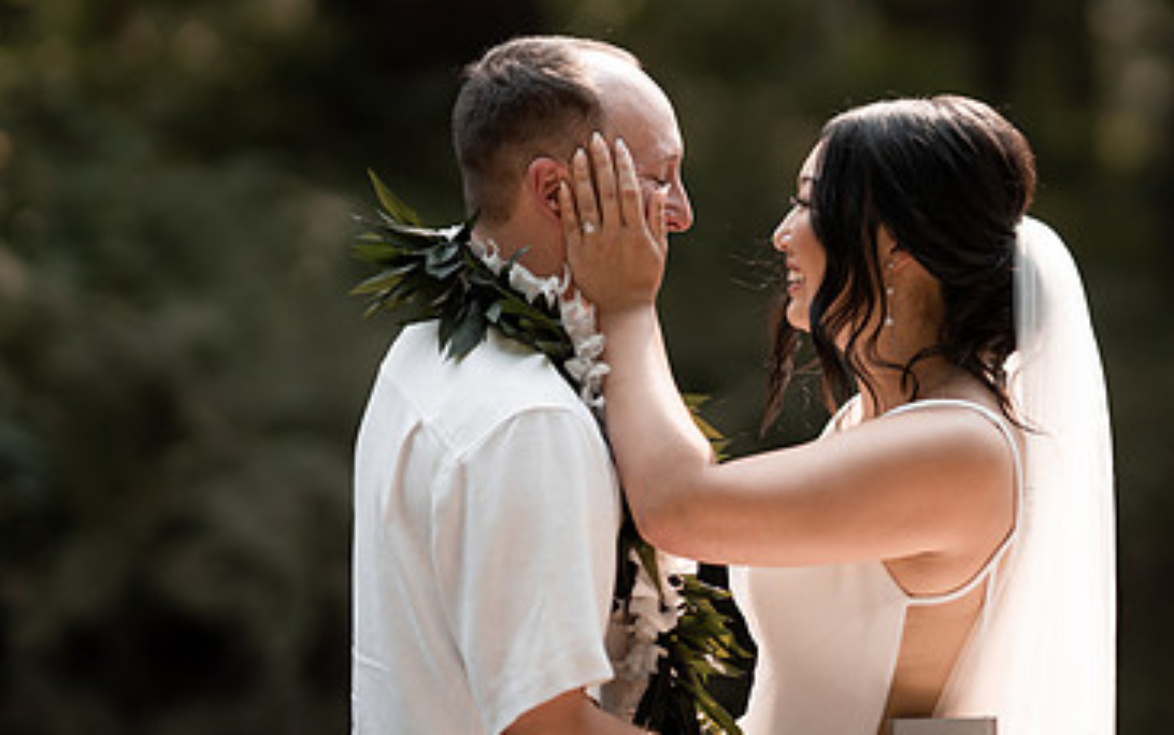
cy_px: 212
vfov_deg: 8.6
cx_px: 828
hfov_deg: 13.7
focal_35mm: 152
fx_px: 4866
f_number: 1.4
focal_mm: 85
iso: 100
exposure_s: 1/1600
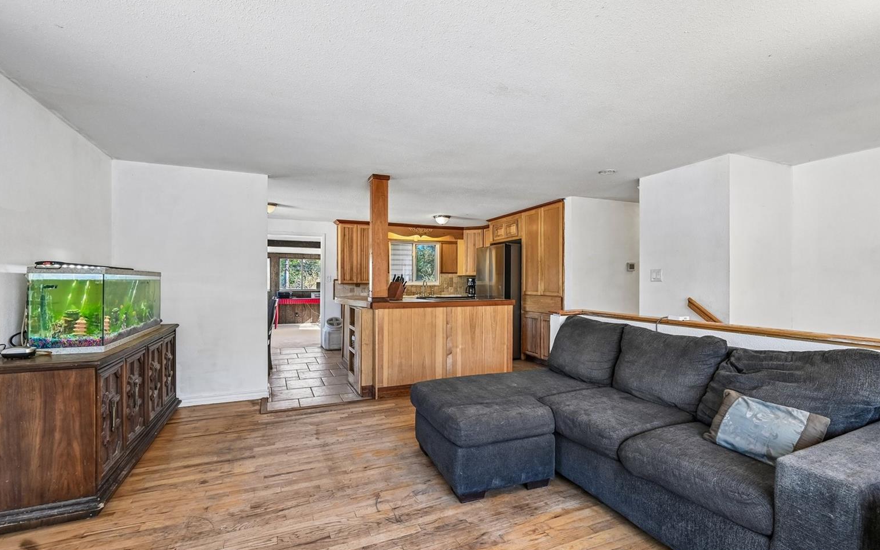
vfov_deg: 71.2
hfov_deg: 97.8
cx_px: 431
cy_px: 266
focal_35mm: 16
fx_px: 384
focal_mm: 15
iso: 400
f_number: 10
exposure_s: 1/25
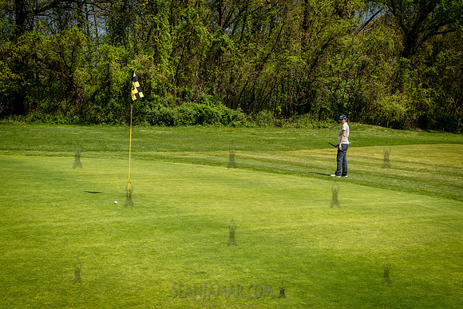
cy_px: 173
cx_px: 269
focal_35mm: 45
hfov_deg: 43.6
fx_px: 577
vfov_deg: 29.9
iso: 200
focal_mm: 35
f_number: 7.1
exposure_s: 1/640
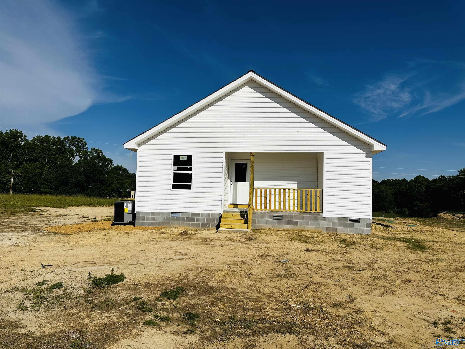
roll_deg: -2.1
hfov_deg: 71.6
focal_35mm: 24
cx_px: 232
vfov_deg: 56.8
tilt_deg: +4.5
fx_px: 322
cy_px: 174
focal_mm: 6.86
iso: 80
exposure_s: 1/15625
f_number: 1.78
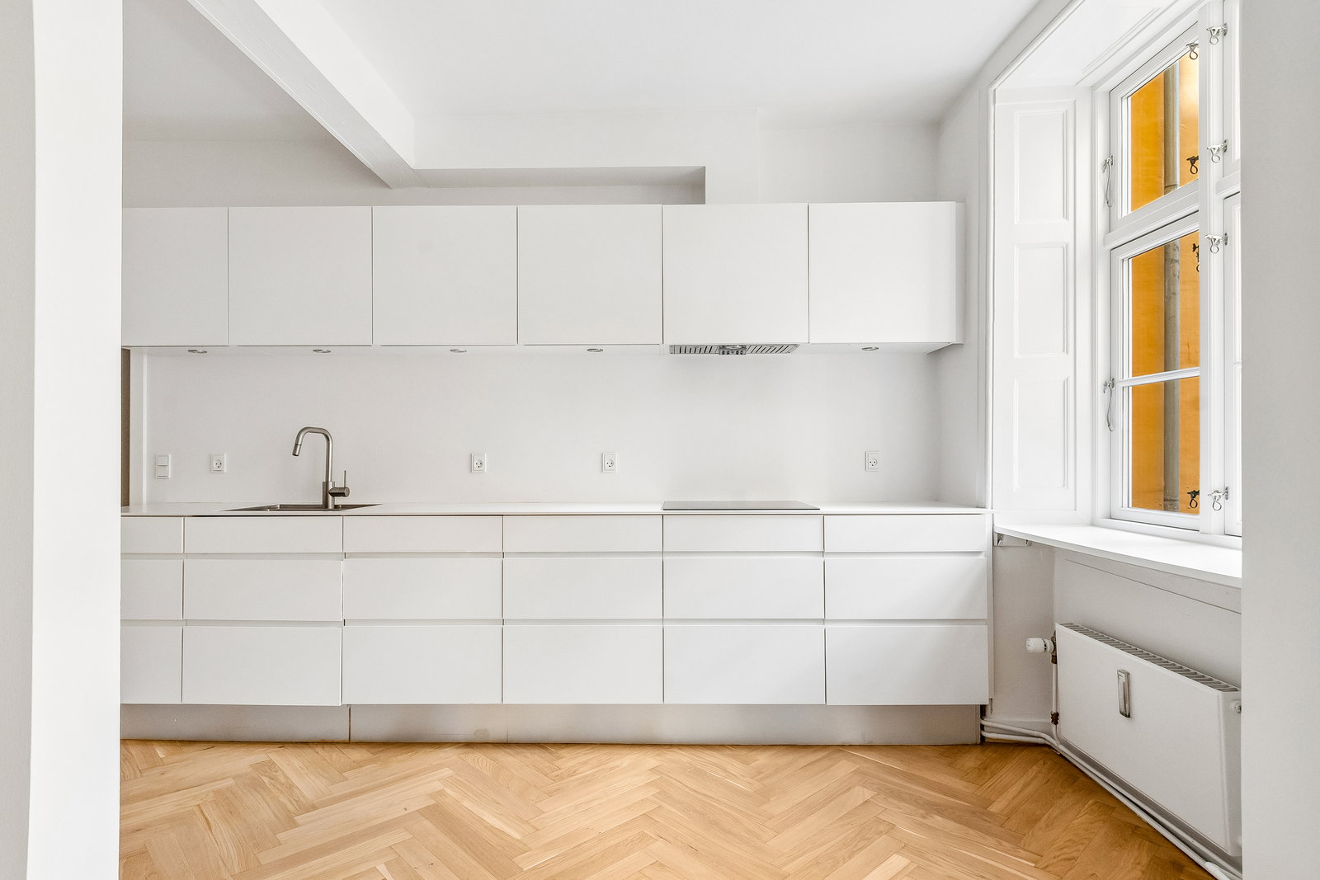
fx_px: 660
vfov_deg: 67.4
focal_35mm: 18
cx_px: 660
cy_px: 440
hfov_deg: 90.0
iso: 200
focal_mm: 12
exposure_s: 1/3.33
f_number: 10
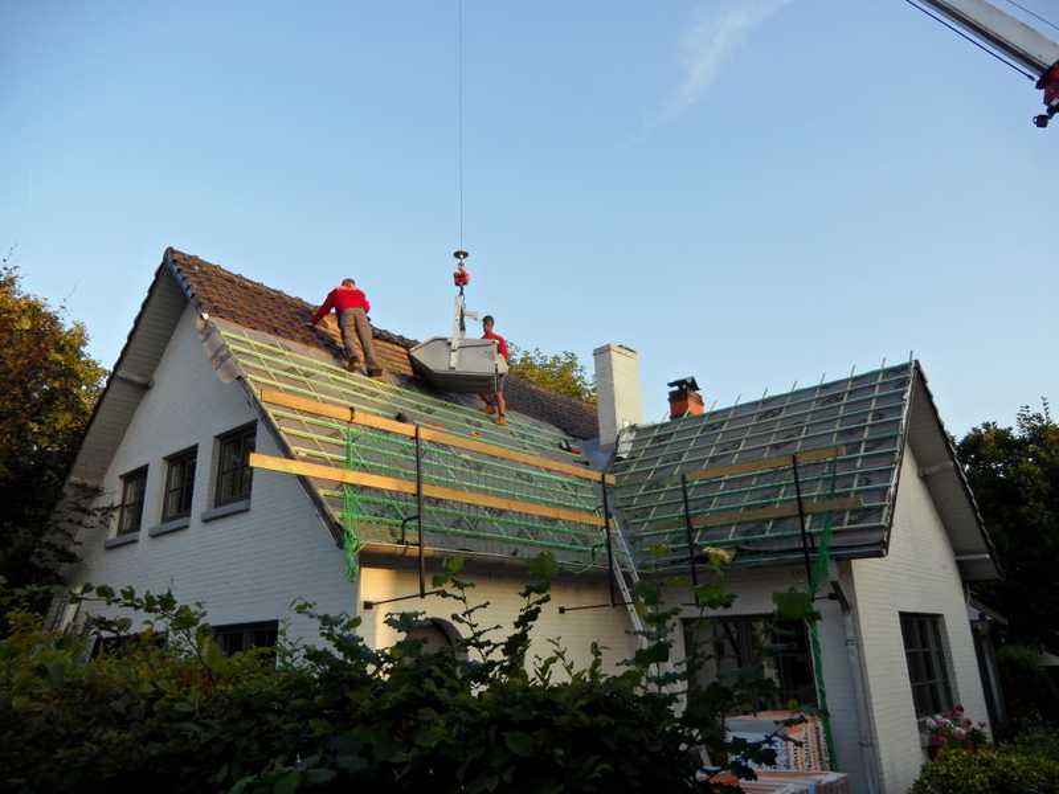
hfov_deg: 71.6
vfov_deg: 56.8
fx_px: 734
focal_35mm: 24
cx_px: 530
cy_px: 397
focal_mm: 4.1
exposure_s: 1/350
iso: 80
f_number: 2.9
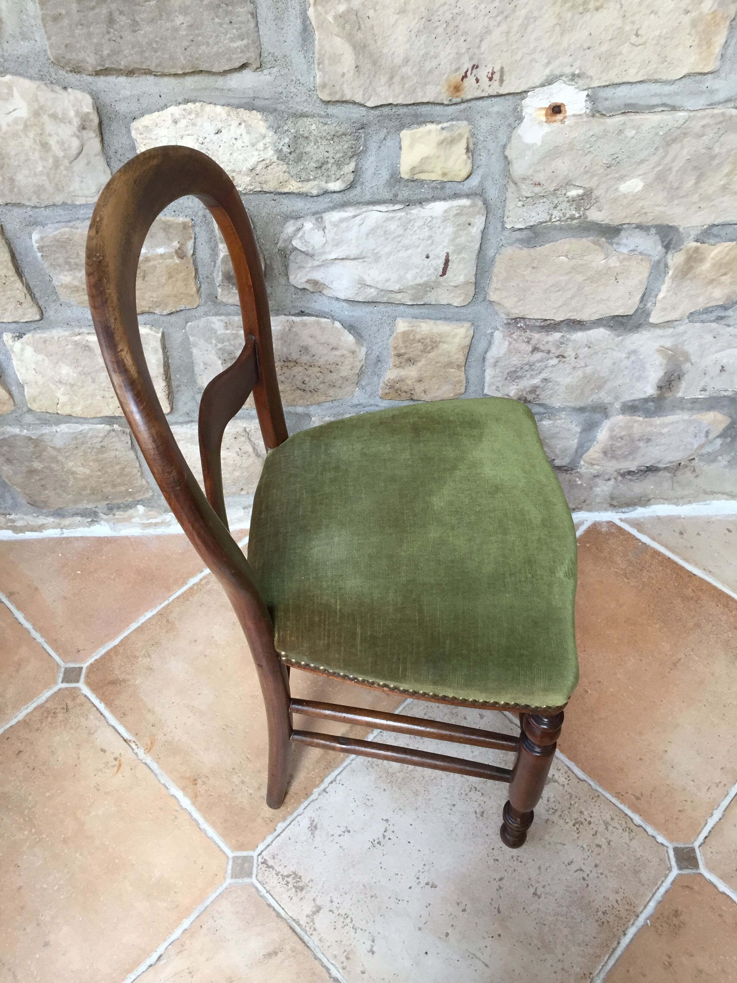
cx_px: 368
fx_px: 823
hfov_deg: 48.2
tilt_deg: -50.8
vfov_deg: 61.7
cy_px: 492
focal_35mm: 29
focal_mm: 4.15
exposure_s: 1/33
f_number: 2.2
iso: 64
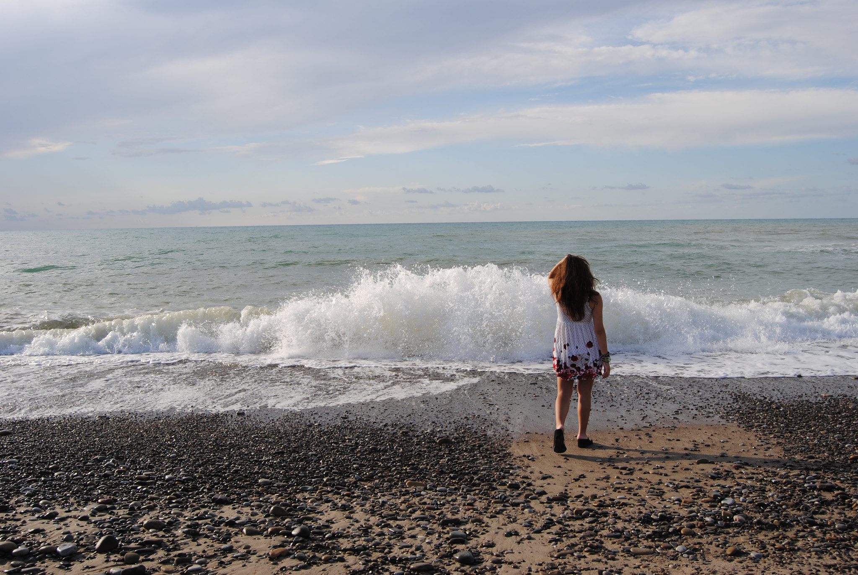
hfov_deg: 61.9
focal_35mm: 30
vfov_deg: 43.7
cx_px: 429
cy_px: 288
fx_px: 716
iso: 100
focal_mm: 20
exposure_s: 1/250
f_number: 8
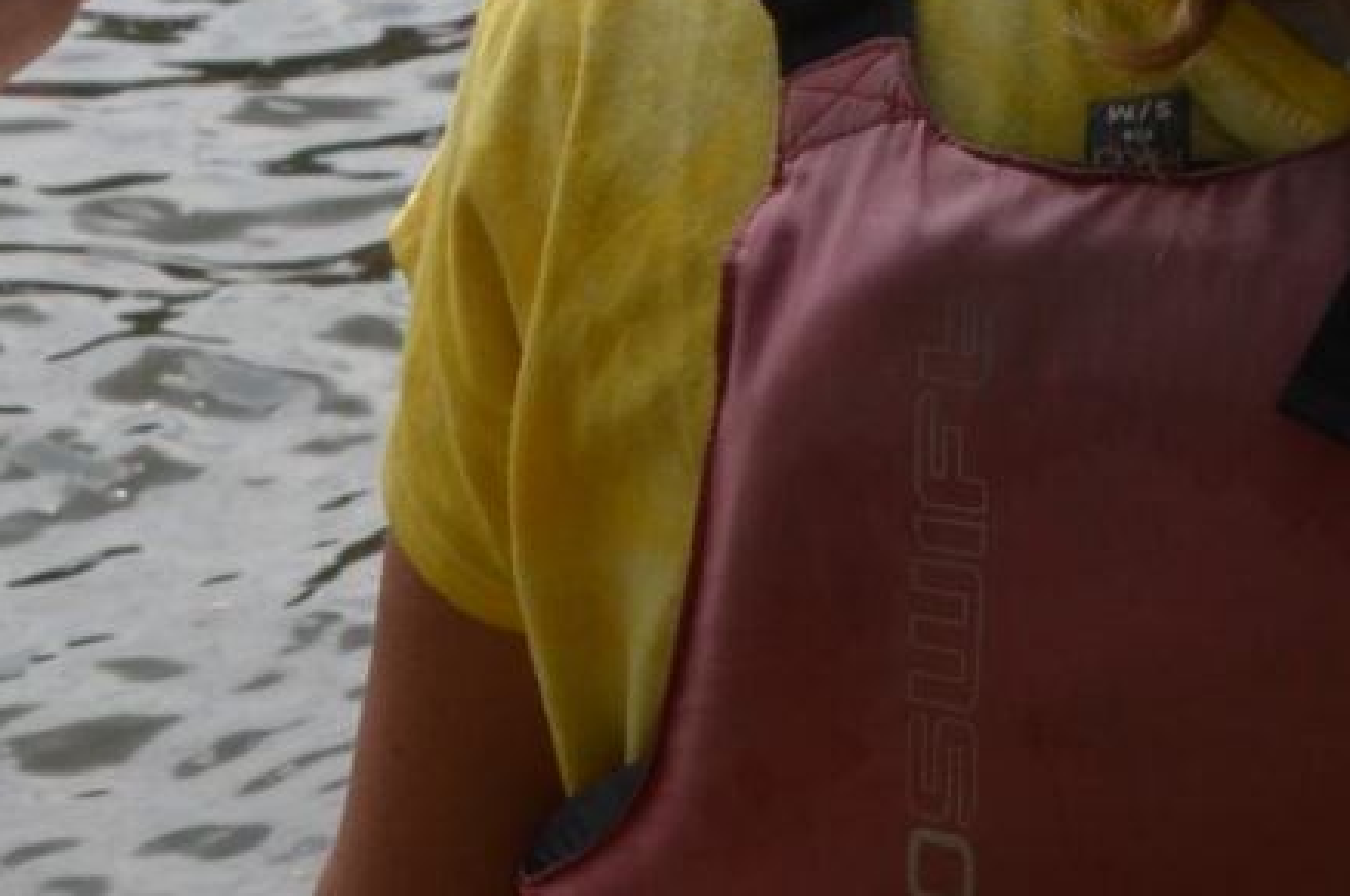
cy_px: -636
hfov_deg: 12.9
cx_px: 238
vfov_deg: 8.4
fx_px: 5916
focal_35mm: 158
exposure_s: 1/250
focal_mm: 18
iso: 125
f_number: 8
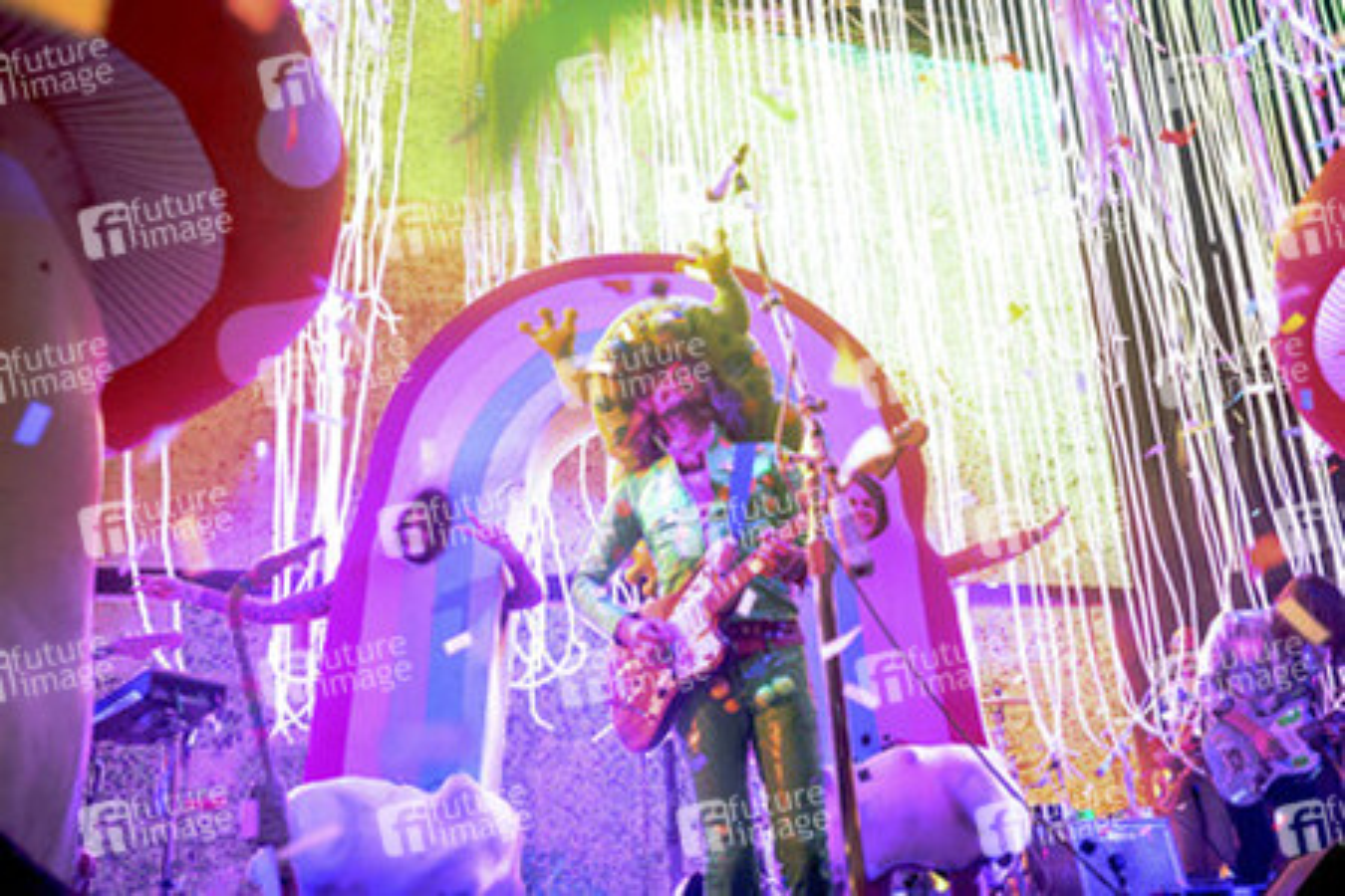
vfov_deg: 37.9
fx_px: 1308
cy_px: 448
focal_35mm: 35
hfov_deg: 54.4
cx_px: 672
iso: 6400
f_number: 2.8
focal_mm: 35
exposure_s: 1/500
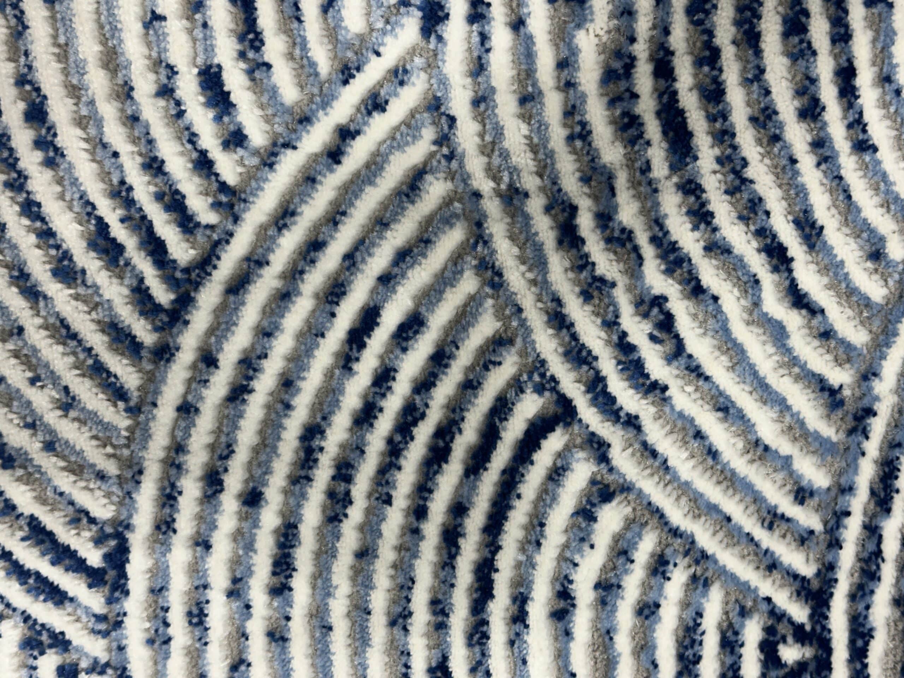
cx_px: 452
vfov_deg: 30.3
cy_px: 339
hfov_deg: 39.7
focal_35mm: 48
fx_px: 1254
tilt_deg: -78.0
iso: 50
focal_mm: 6.86
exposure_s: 1/60
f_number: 1.78
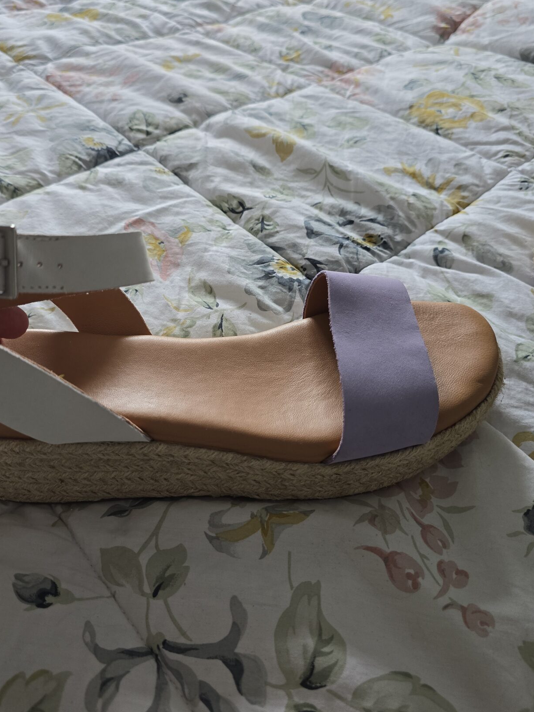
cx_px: 216
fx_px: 596
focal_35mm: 29
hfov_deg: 48.0
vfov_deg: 61.6
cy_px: 327
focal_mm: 6.3
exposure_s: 1/180
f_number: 1.7
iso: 160
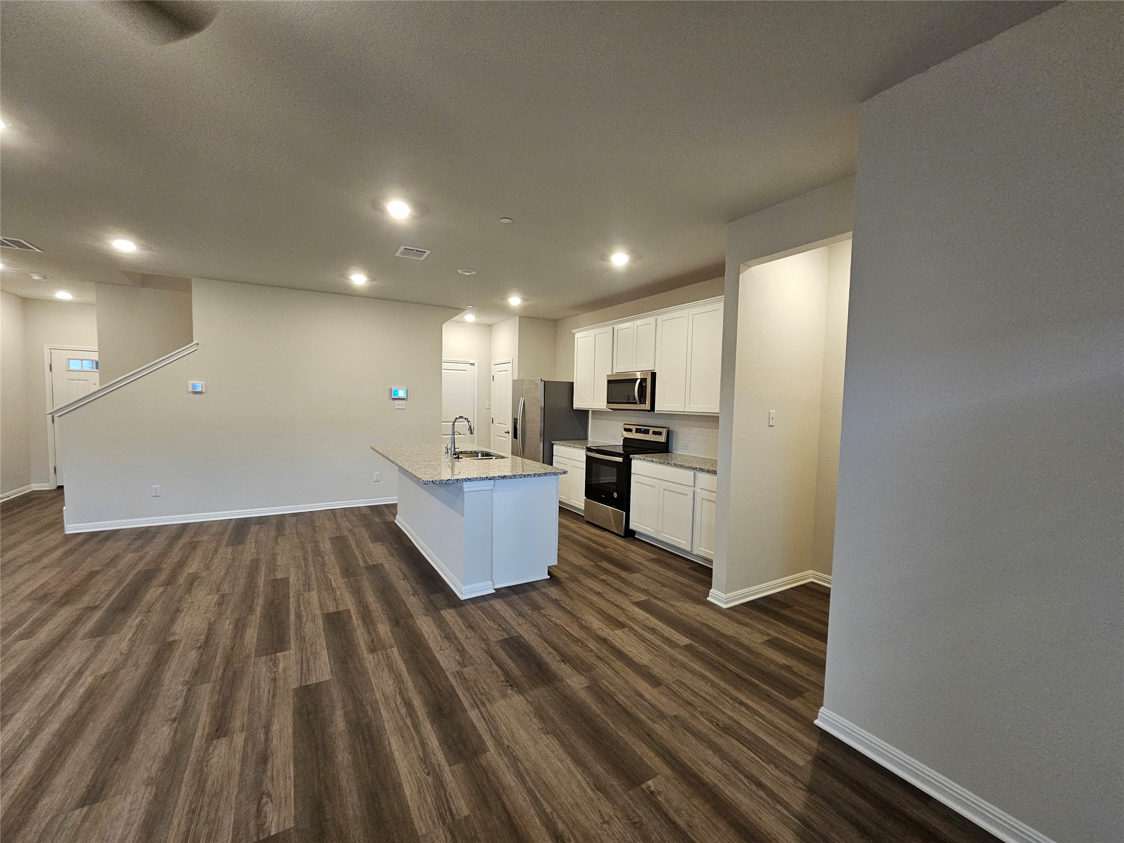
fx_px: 422
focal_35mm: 13
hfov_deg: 106.2
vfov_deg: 89.9
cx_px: 562
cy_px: 422
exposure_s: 1/60
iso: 250
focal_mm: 2.2
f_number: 2.2
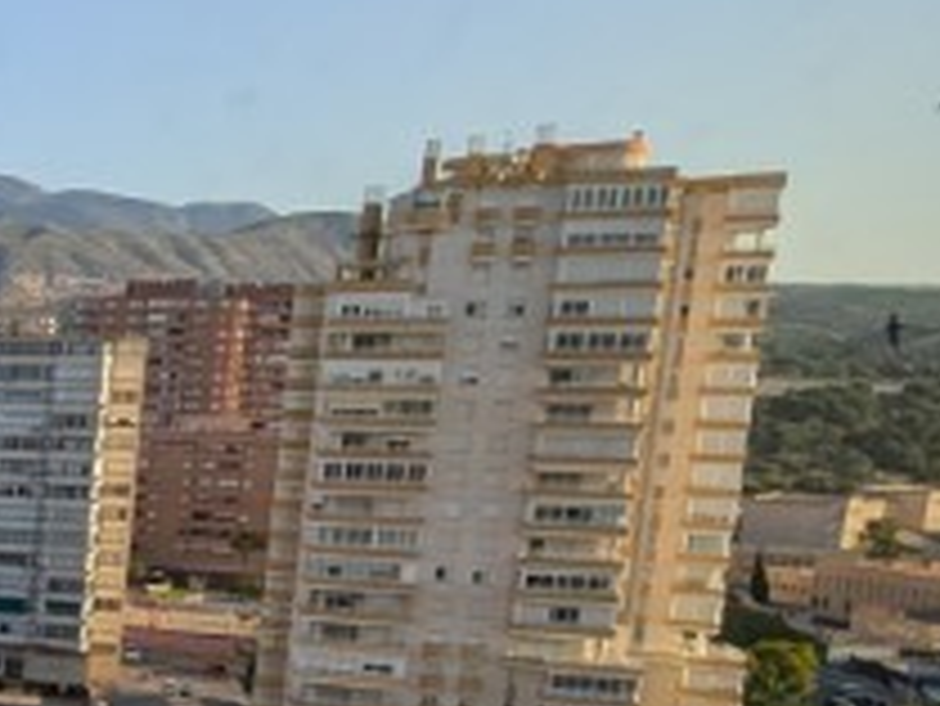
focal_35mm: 46
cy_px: 540
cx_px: -751
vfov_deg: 30.9
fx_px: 1250
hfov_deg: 22.5
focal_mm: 2.02
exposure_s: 1/1300
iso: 55
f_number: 1.7
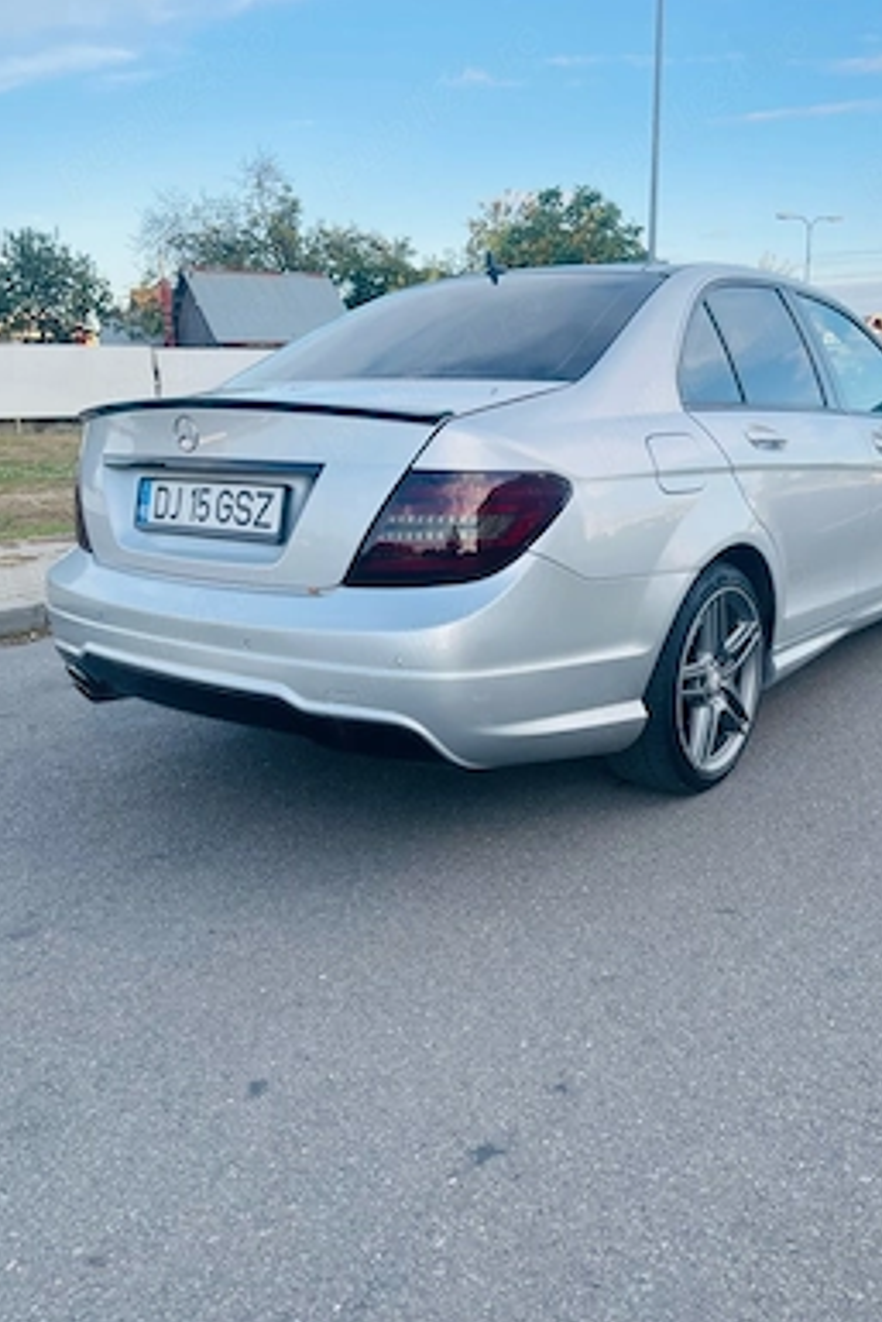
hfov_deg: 47.8
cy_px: 683
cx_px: 501
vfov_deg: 67.3
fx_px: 991
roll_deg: +0.9
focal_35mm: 27
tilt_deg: -16.2
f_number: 1.6
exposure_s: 1/696
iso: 32
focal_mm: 5.1
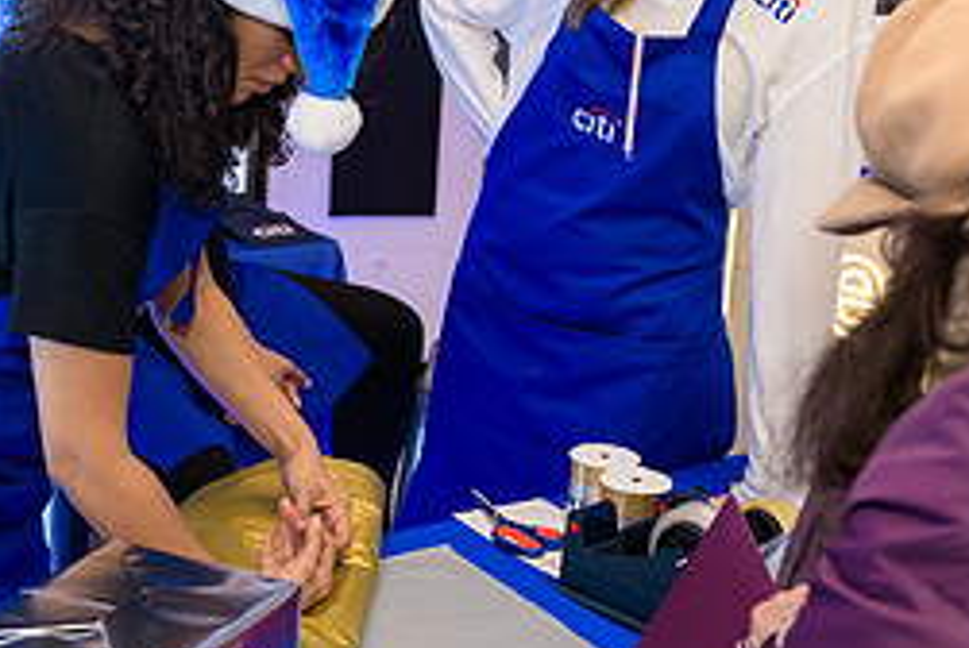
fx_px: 1617
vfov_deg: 22.6
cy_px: 245
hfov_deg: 33.4
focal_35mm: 60
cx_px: 463
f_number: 3.2
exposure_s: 1/125
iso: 800
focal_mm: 26
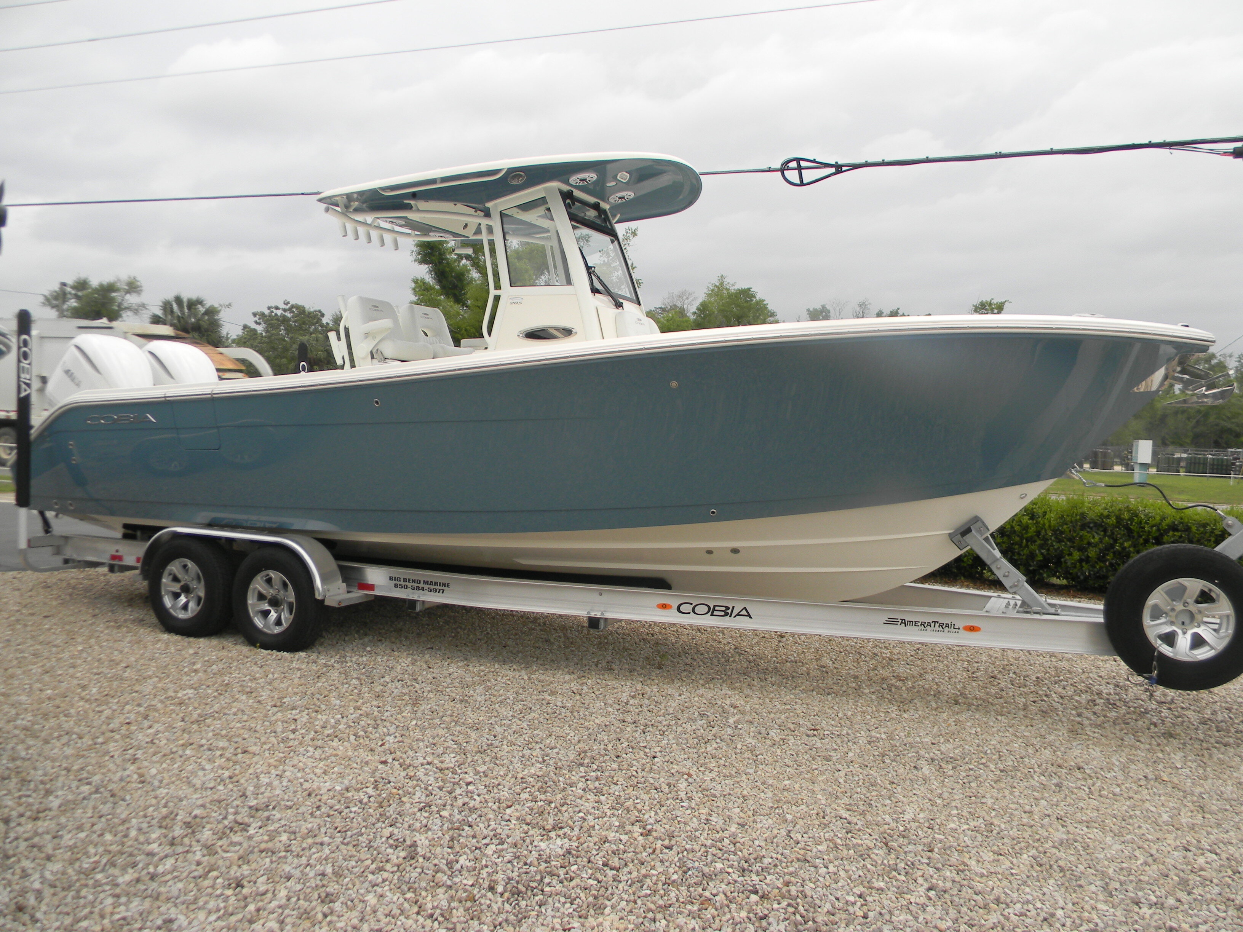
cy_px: 466
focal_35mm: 28
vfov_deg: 49.7
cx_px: 622
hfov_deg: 63.4
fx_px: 1005
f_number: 3.5
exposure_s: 1/166
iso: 80
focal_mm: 5
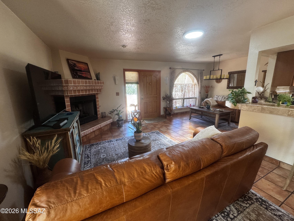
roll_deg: +0.7
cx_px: 147
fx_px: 119
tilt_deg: -11.6
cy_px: 110
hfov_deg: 102.1
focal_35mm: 14
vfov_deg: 85.7
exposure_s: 1/99
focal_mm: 2.22
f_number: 2.2
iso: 250
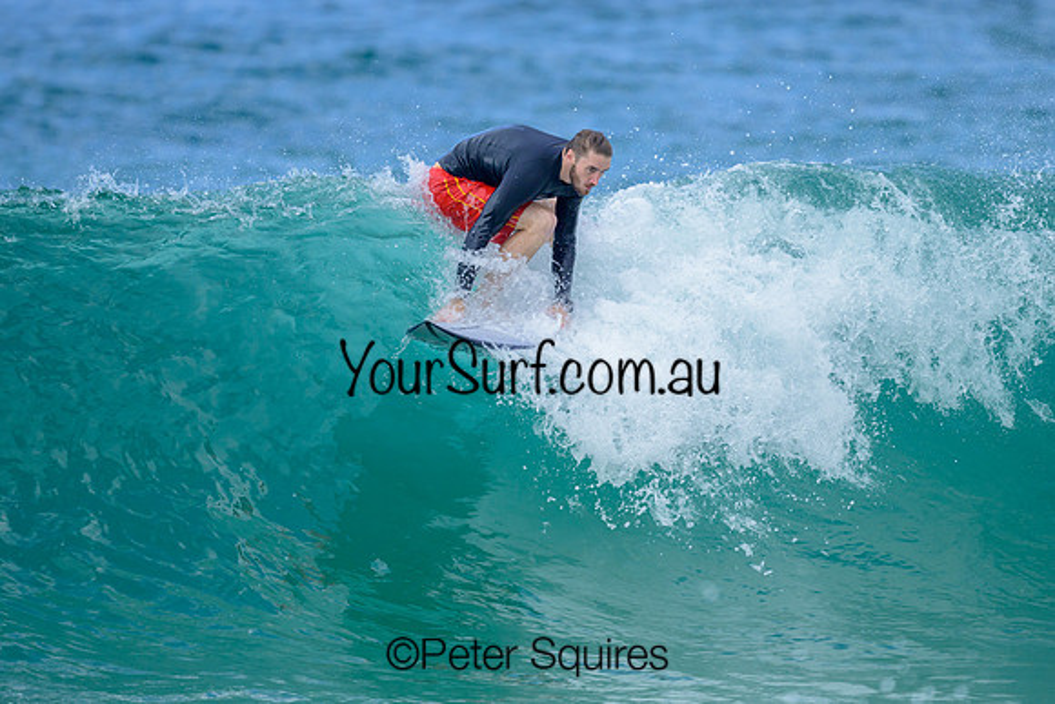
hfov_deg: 2.1
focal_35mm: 965
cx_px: 533
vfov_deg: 1.4
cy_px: 306
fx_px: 28284
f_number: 6.3
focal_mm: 800
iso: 500
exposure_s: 1/2000
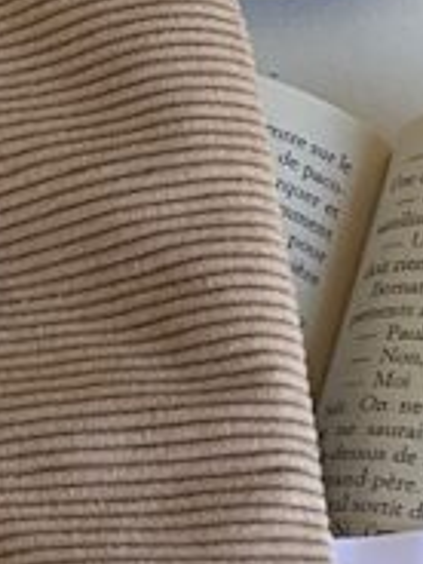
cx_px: -40
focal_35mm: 161
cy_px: 55
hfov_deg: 9.1
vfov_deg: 12.2
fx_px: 2623
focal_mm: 3
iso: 20
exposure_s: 1/100
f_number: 1.8
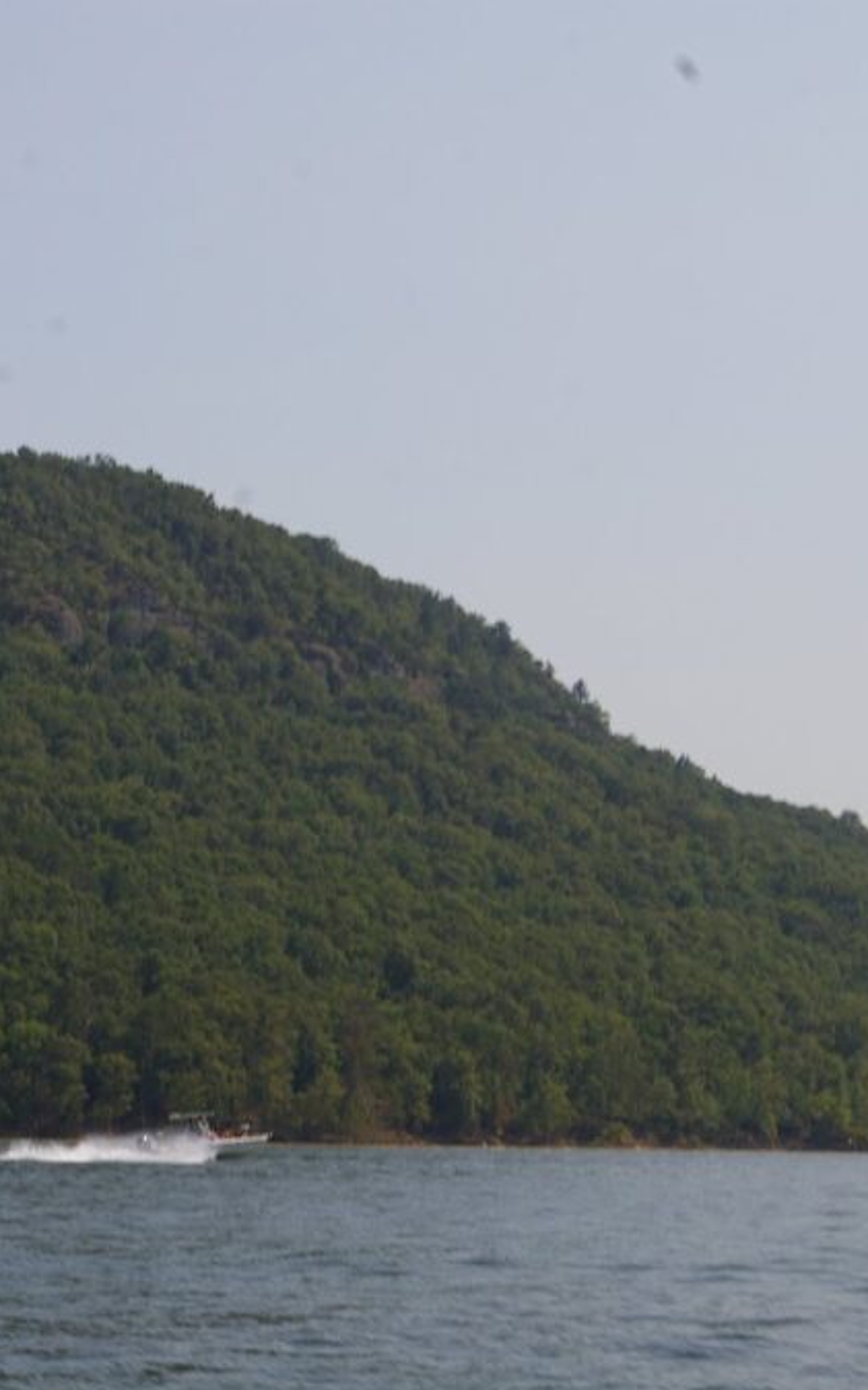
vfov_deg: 18.0
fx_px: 4392
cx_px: 27
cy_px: 696
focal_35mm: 116
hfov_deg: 11.2
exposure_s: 1/350
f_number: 13
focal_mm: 50
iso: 200
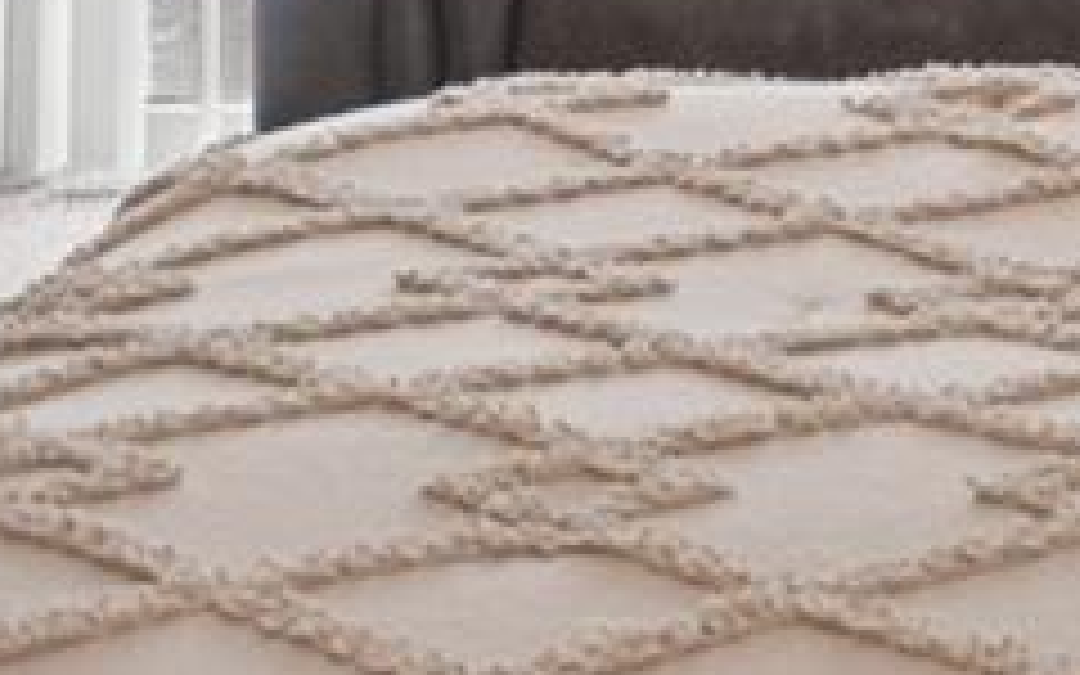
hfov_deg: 8.5
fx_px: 7211
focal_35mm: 245
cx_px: 1256
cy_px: -1332
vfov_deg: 5.1
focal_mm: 24
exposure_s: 1/15
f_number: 4.5
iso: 200
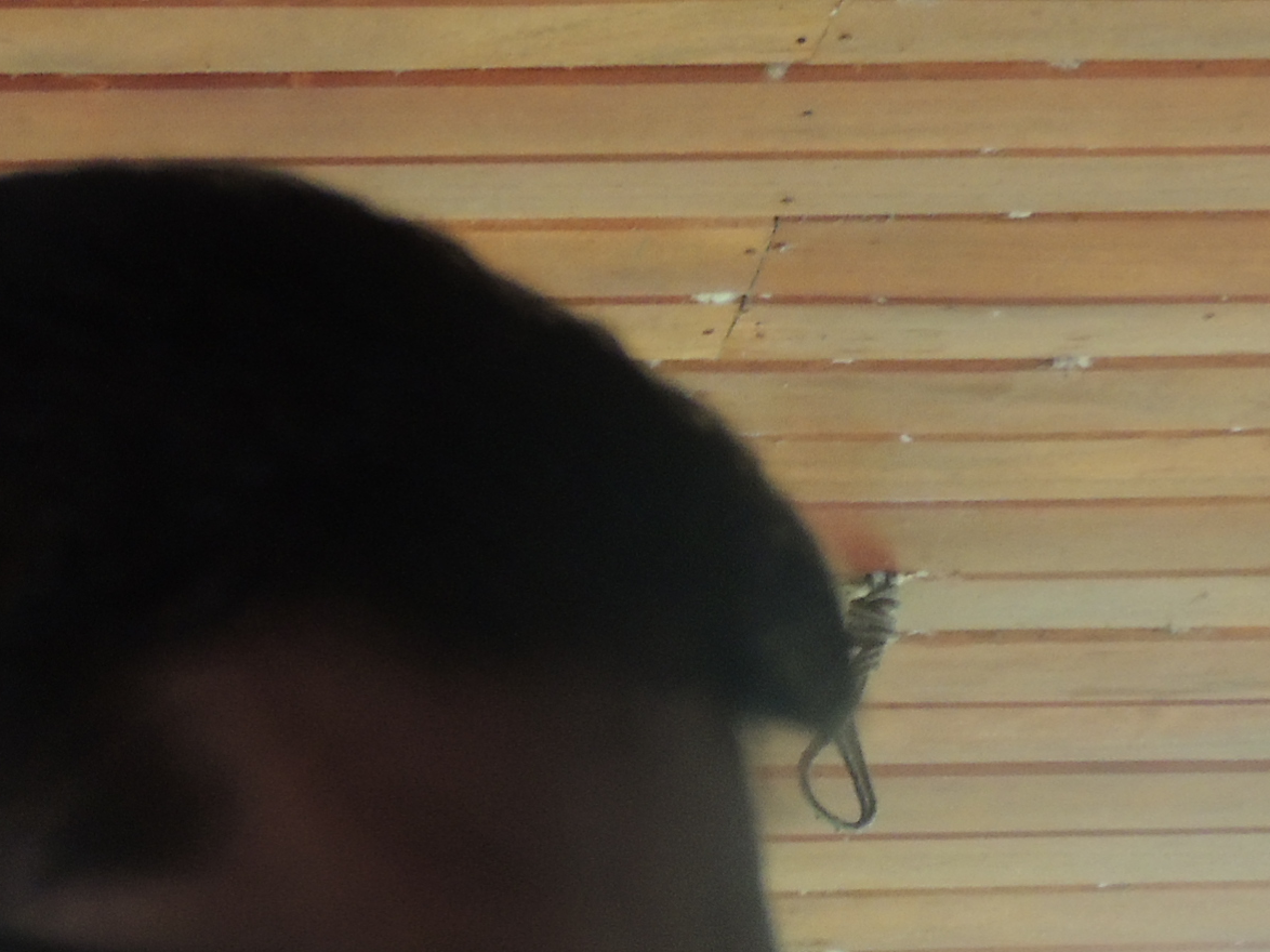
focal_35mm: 431
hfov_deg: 4.6
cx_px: -3
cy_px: 1168
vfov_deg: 3.4
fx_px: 15809
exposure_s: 1/30
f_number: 4.4
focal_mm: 27.6
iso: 450
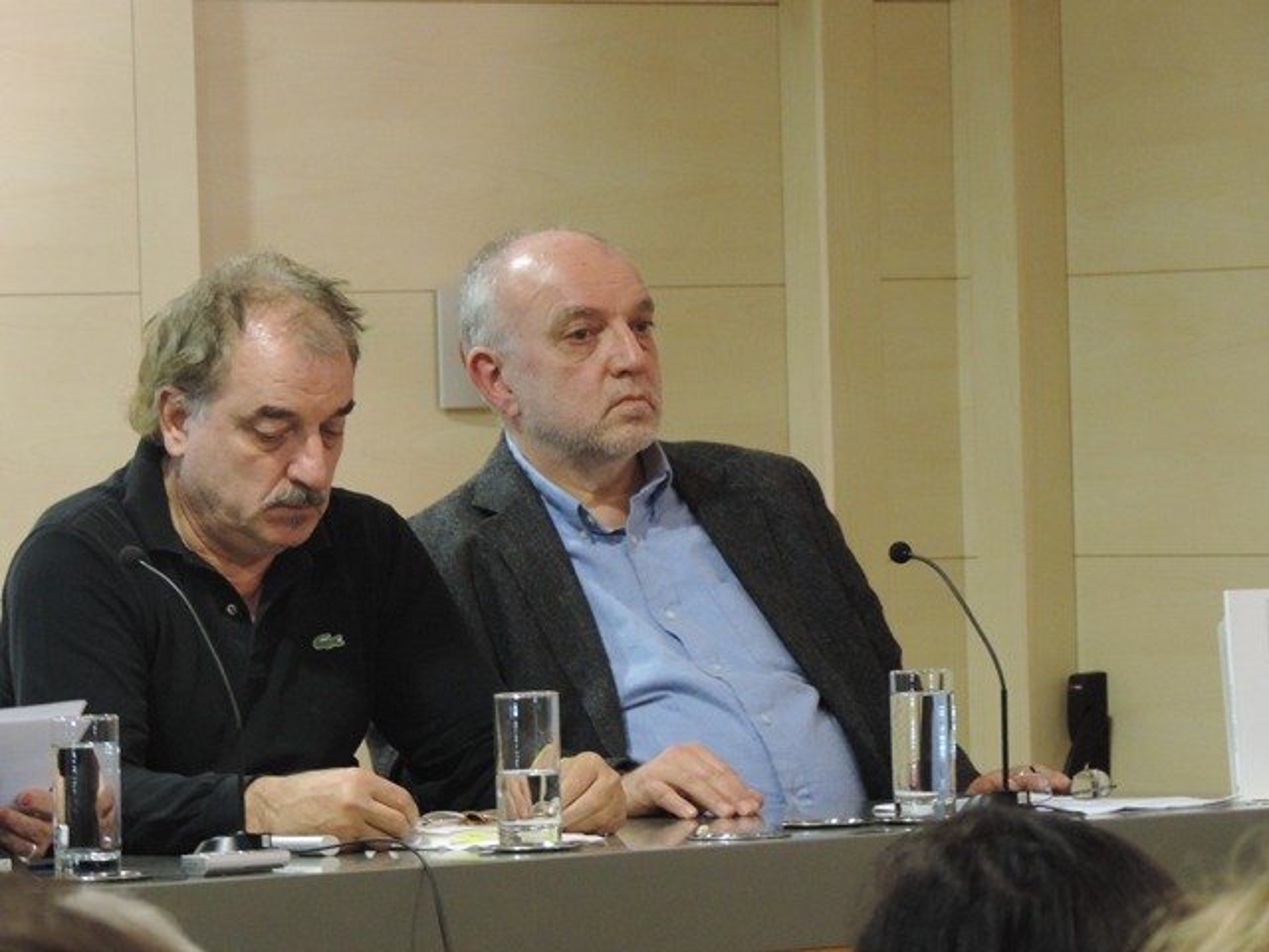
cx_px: 634
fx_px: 9165
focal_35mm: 250
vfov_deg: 5.9
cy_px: 476
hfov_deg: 7.9
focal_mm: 44.5
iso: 800
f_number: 4.7
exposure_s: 1/8
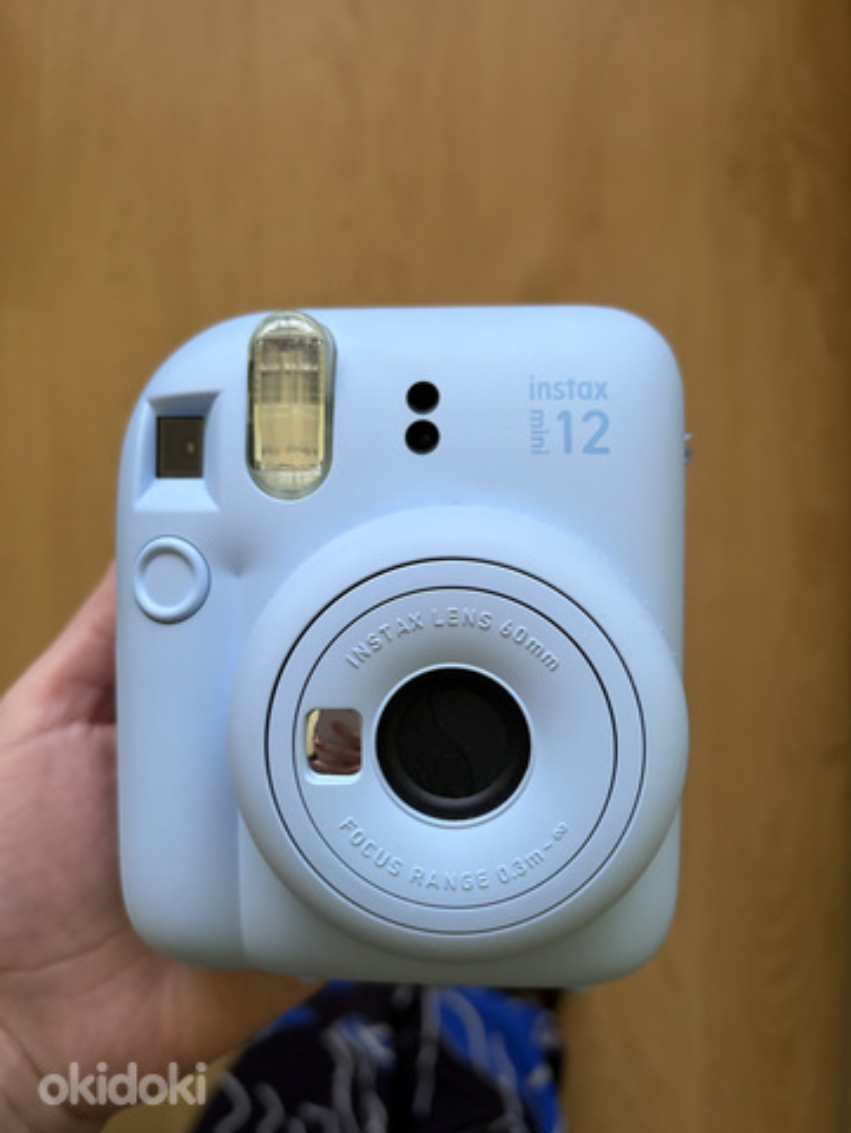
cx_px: 414
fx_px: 885
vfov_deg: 65.3
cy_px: 577
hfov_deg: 51.4
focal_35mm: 27
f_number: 1.6
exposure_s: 1/60
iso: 500
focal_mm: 5.96
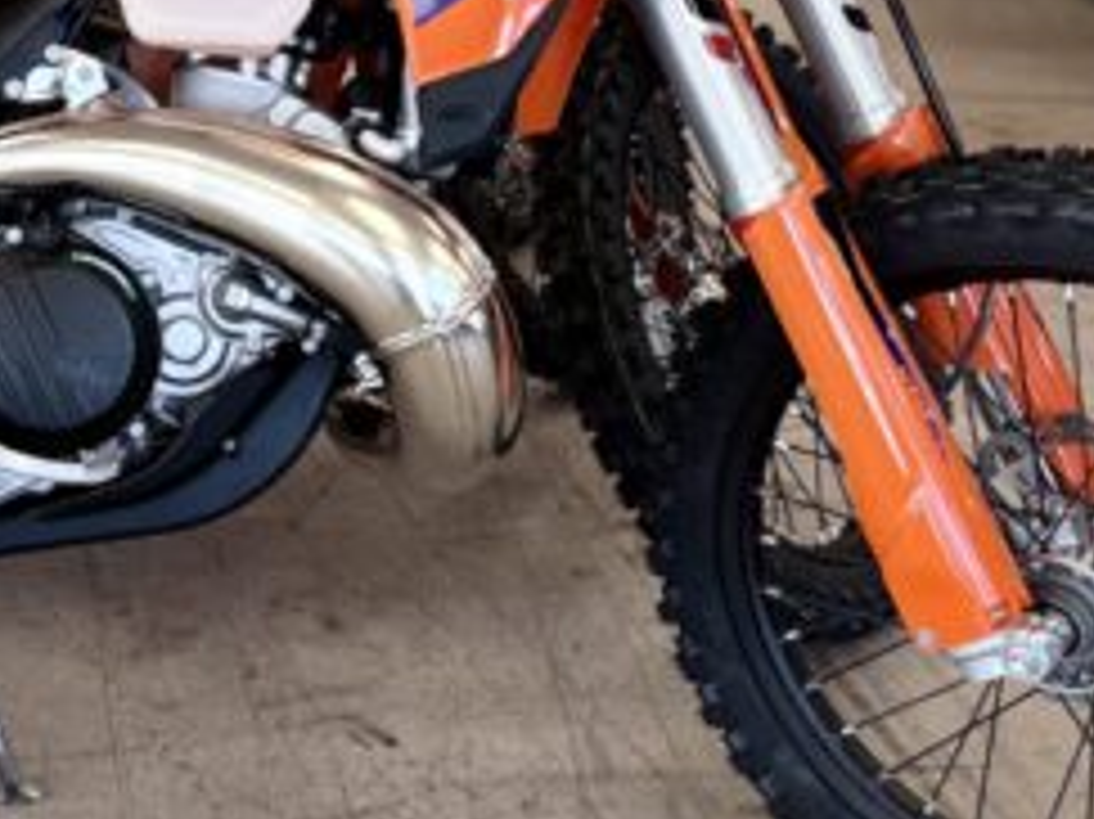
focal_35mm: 79
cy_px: 234
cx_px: 126
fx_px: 2495
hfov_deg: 24.1
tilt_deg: -16.6
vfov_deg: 18.6
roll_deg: -1.1
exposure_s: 1/120
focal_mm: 6.76
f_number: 1.78
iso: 64
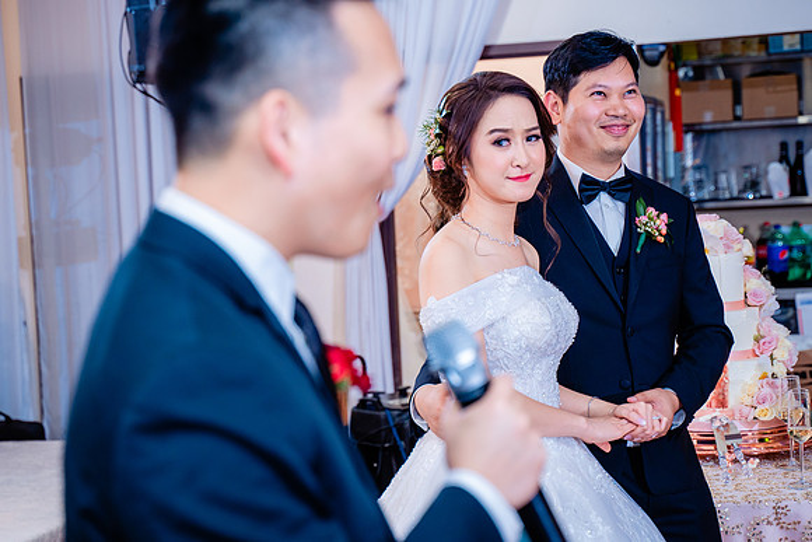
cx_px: 404
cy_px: 267
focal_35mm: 70
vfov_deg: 19.6
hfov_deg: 29.0
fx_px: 1572
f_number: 3.5
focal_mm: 56
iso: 800
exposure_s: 1/160
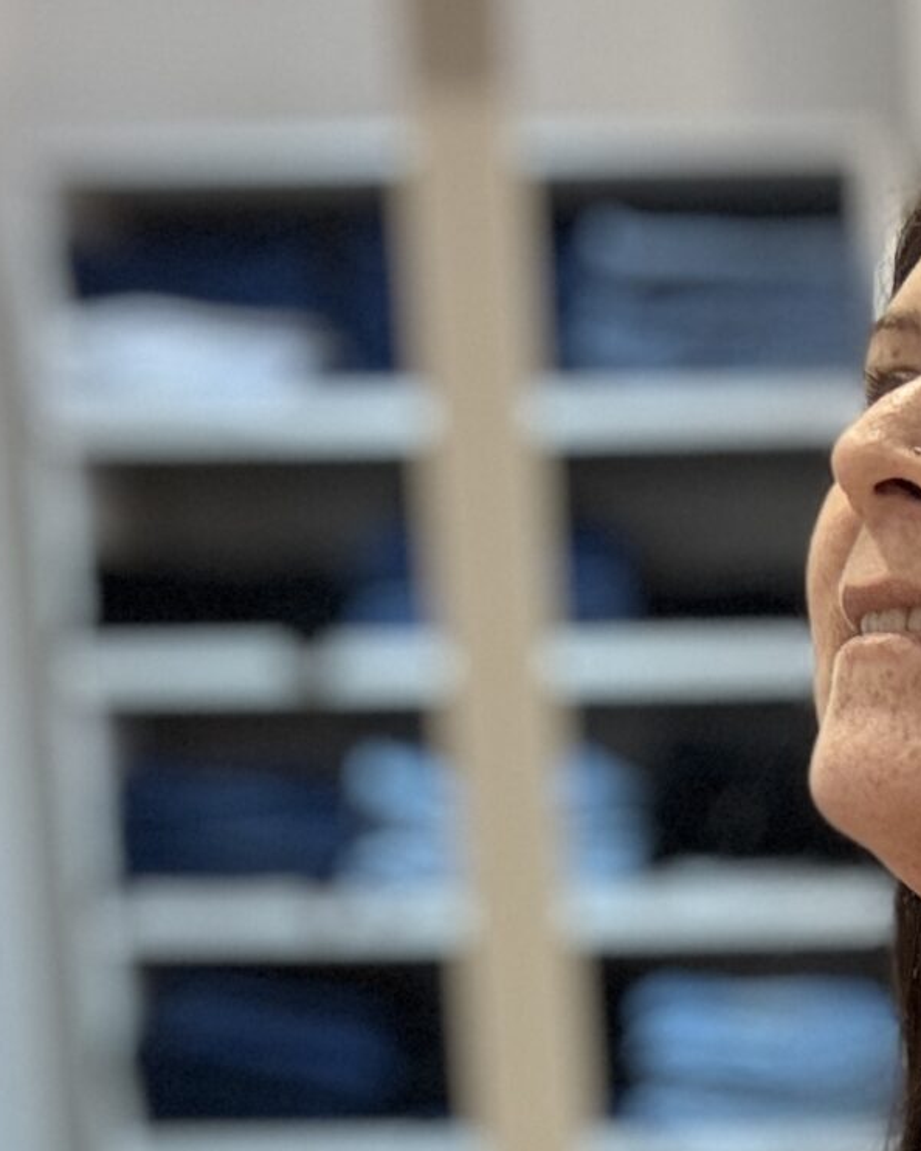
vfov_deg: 16.9
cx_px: 1299
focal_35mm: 101
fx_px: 3440
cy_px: 1810
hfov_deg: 14.4
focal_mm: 2.69
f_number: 1.9
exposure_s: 1/50
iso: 160
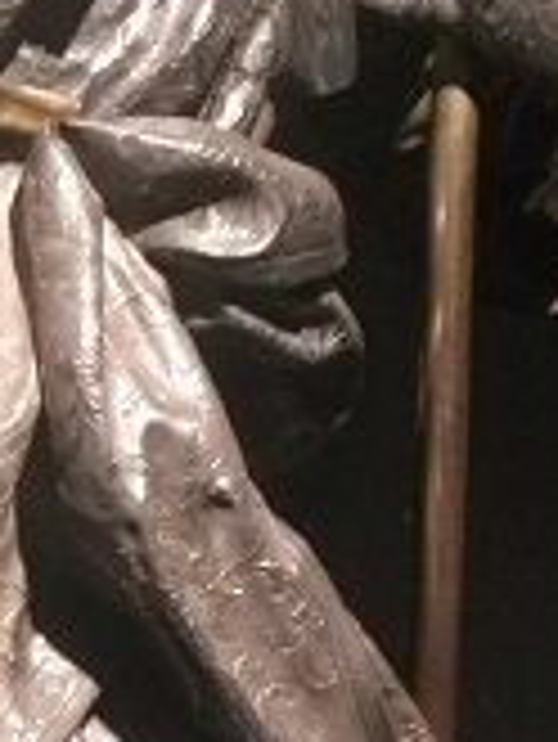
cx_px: -158
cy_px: 292
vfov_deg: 20.4
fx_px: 2061
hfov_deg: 14.8
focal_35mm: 96
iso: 250
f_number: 1.7
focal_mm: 3.93
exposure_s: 1/25
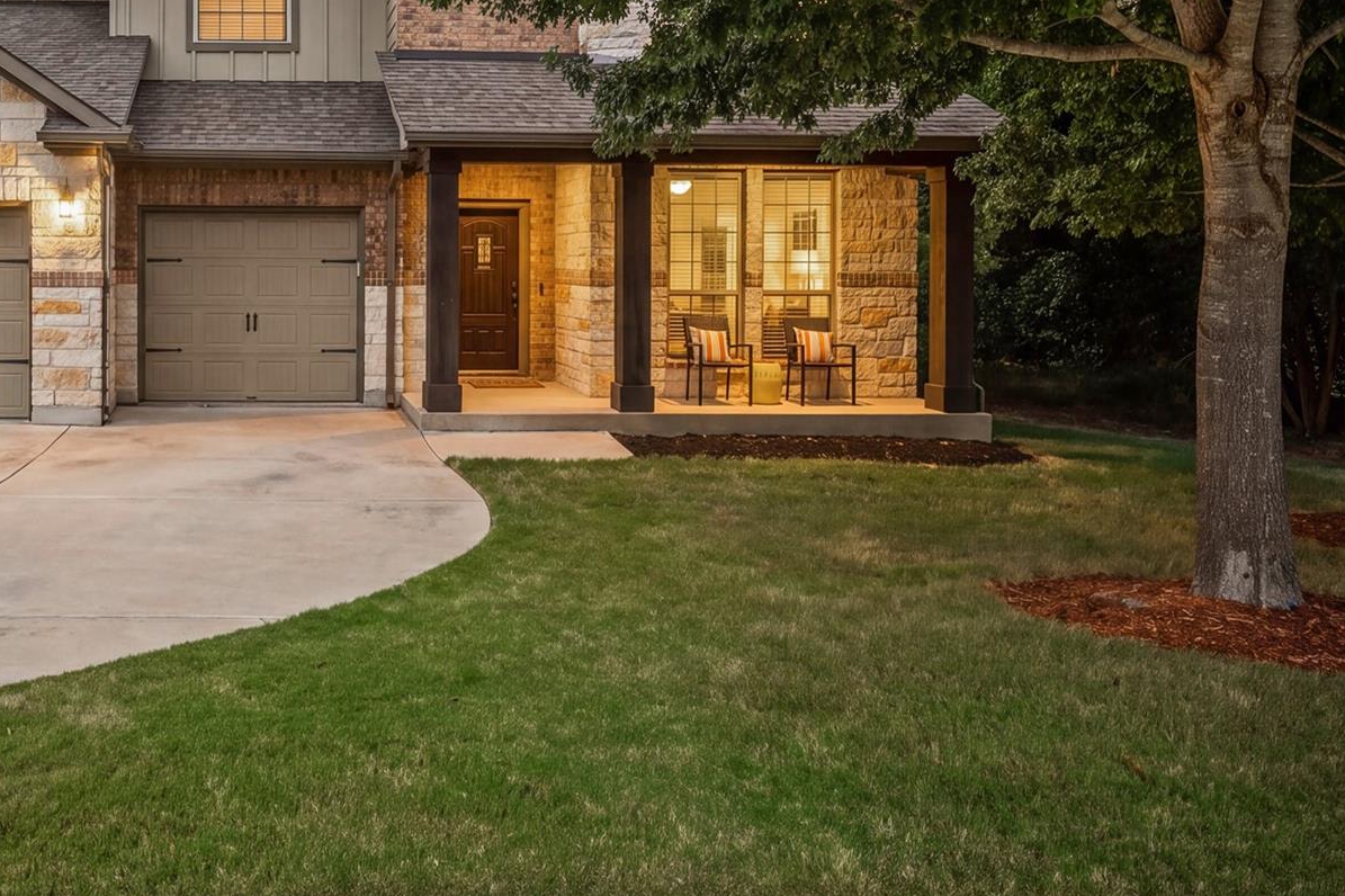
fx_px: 896
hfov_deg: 69.2
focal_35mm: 24
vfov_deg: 51.7
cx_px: 347
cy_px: 273
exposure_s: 1/400
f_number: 8
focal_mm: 14
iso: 250
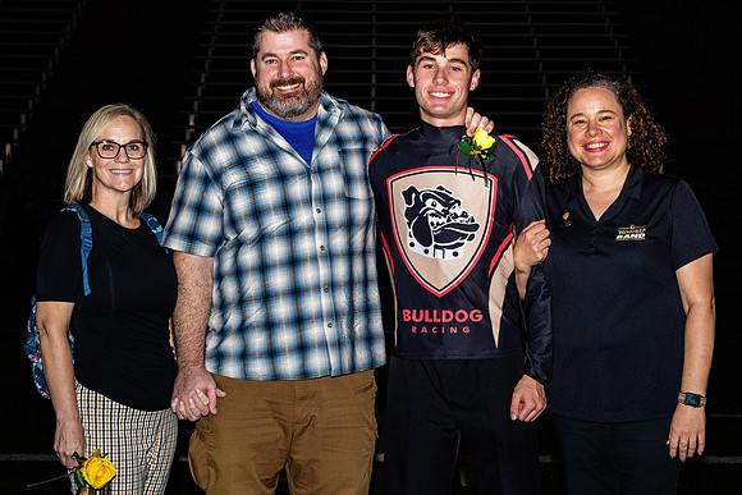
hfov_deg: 22.8
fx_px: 1841
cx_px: 408
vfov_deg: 15.3
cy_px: 262
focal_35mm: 89
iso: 320
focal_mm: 45
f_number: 5
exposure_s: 1/200
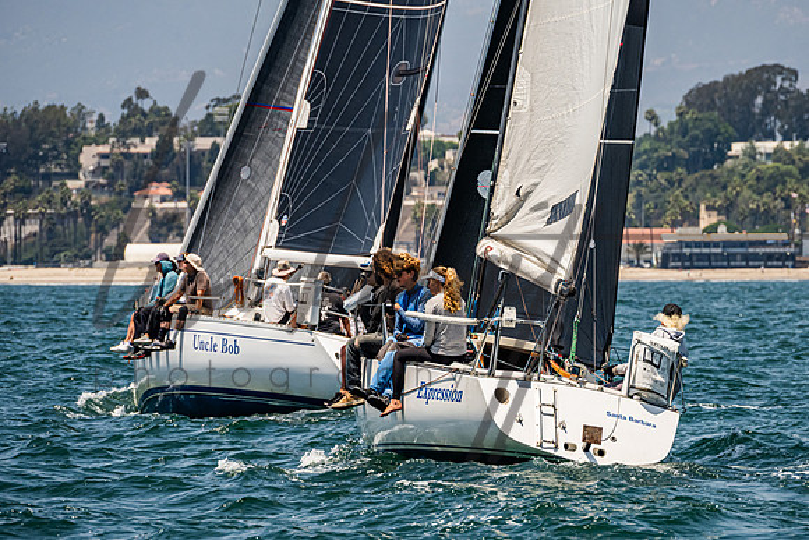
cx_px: 456
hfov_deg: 5.8
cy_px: 283
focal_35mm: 357
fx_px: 8016
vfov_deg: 3.9
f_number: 8
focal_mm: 260
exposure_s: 1/2000
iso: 500
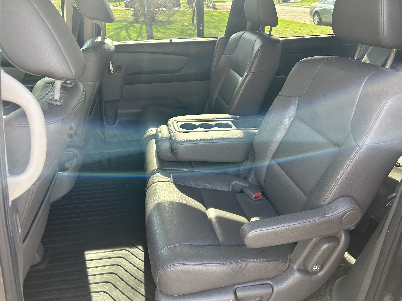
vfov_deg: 53.1
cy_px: 150
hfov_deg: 67.3
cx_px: 201
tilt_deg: -26.1
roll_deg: +2.0
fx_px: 302
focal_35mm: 26
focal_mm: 5.7
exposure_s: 1/158
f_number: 1.5
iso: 64
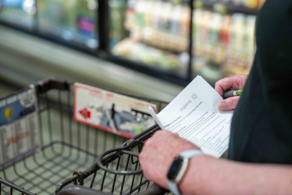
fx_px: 568
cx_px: 146
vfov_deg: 19.5
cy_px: 98
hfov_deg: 28.8
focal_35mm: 70
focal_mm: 70
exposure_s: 1/125
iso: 500
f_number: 2.8
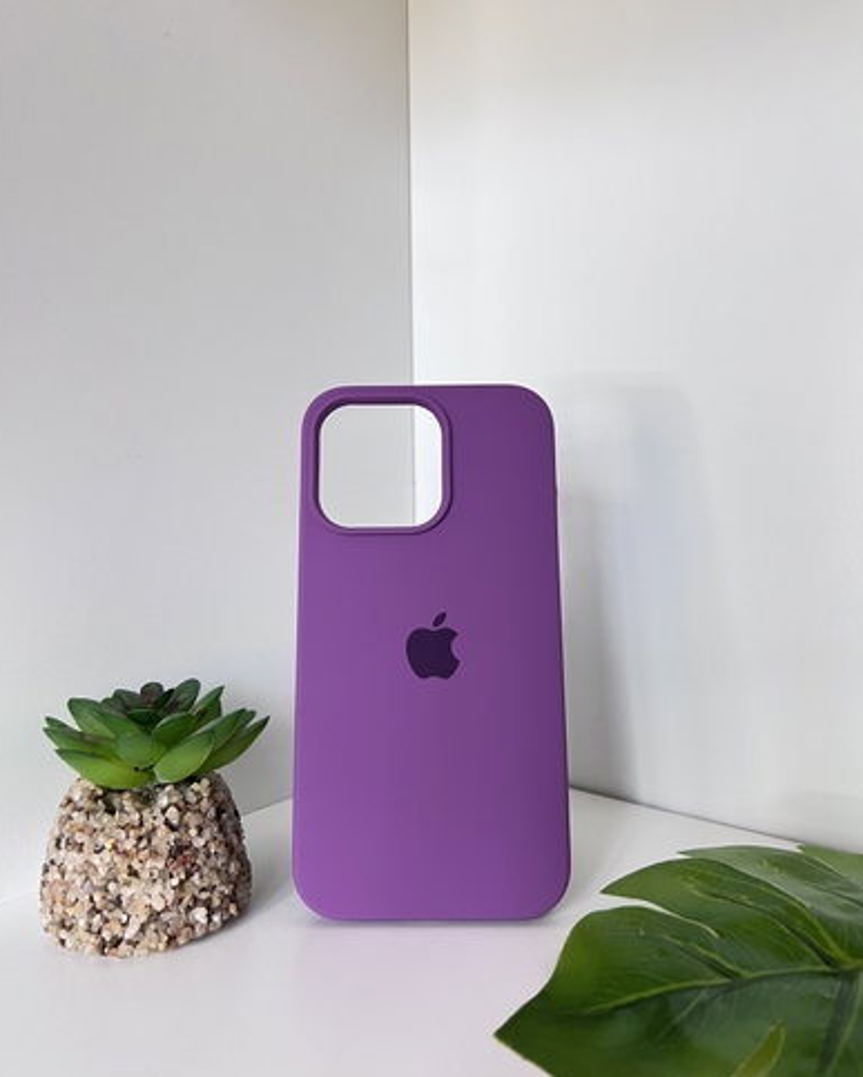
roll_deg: +2.6
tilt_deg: -3.6
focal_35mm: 28
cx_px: 430
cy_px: 505
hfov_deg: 51.6
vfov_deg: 62.1
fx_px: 893
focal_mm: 5.7
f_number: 1.5
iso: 125
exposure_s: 1/64
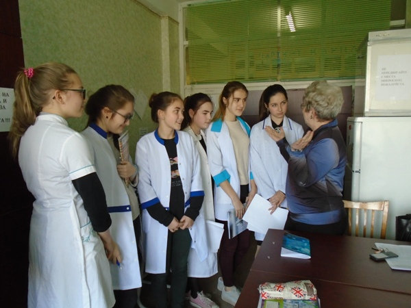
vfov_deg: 53.1
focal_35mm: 26
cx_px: 206
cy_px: 154
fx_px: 309
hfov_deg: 67.3
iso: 250
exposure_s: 1/30
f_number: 3.2
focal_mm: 4.6
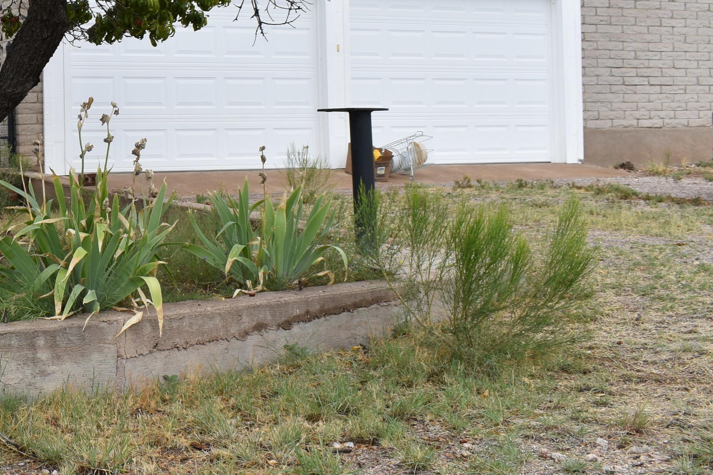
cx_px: -33
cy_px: 109
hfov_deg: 27.9
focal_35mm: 67
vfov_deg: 20.1
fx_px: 1327
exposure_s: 1/200
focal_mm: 20
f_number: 8
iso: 100
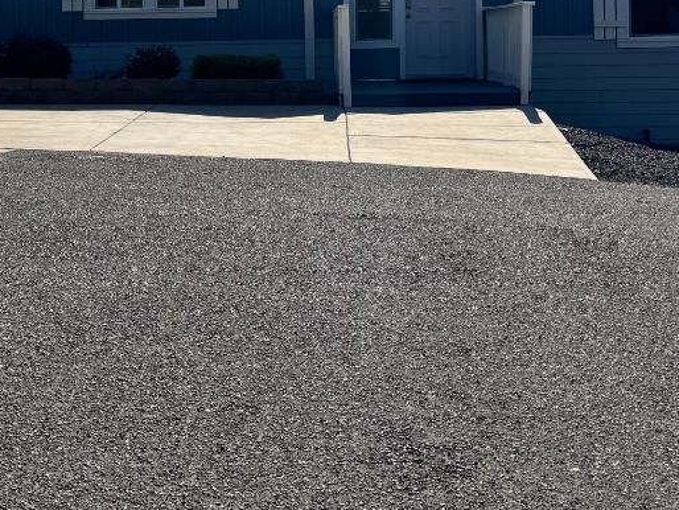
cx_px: 234
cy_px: 15
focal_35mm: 70
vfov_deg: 20.4
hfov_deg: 27.6
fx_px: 1374
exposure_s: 1/9009
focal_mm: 6.76
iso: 80
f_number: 1.78
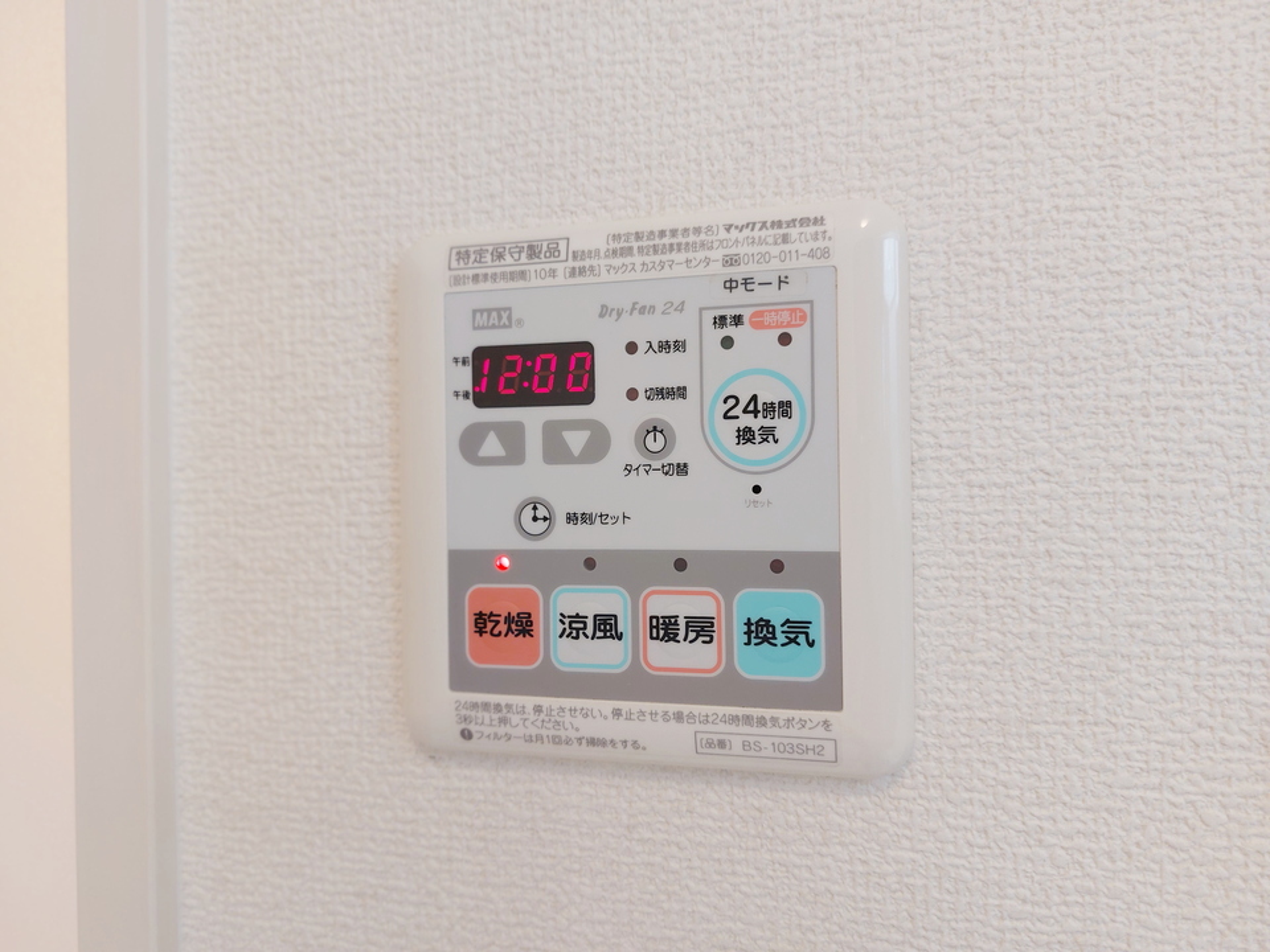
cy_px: 476
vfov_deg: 56.8
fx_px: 881
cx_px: 635
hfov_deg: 71.6
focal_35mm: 24
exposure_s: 1/24
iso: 80
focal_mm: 5.23
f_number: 1.8
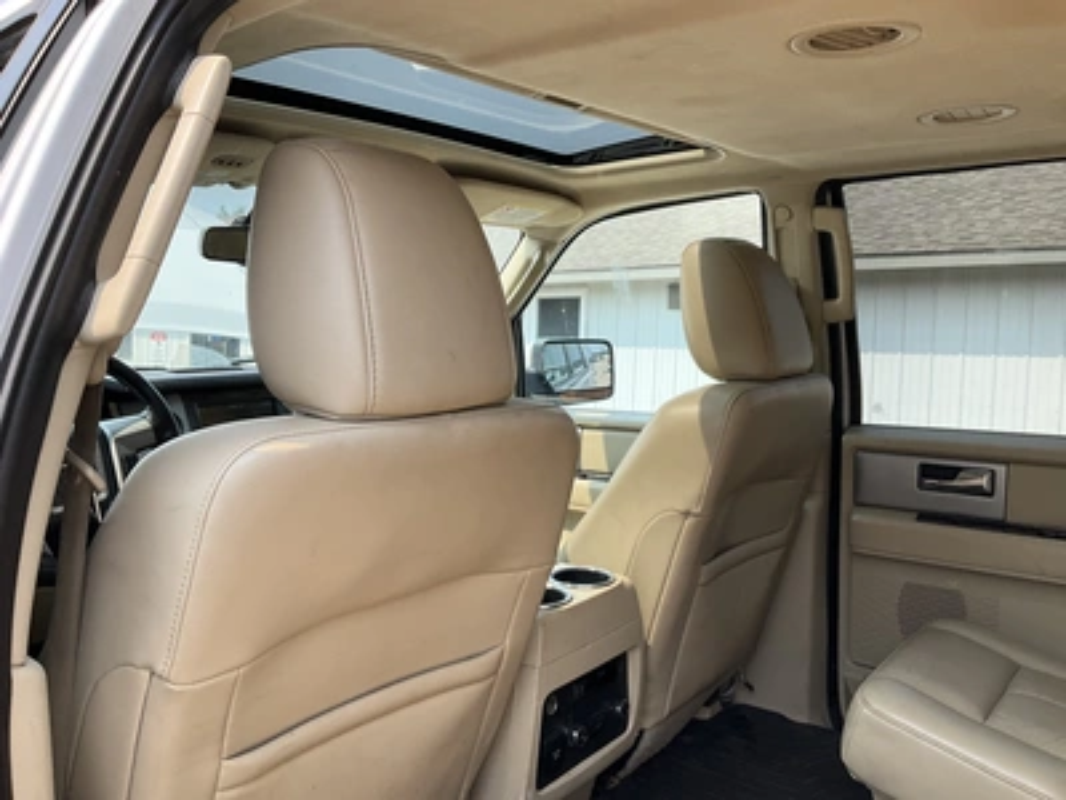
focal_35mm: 29
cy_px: 400
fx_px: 893
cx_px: 533
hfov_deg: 61.7
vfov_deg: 48.2
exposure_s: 1/403
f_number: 1.8
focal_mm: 3
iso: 25
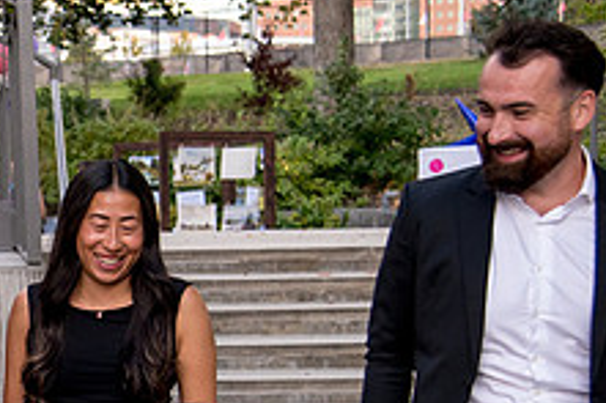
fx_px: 1766
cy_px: 332
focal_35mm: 105
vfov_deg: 13.0
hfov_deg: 18.4
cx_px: -126
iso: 2500
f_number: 4
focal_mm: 40
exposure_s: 1/1250
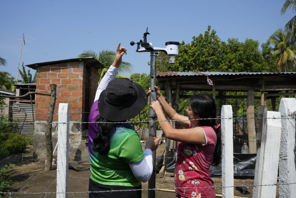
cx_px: 148
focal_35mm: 30
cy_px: 99
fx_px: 247
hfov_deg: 61.9
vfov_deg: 43.6
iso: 200
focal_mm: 30
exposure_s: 1/400
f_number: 11
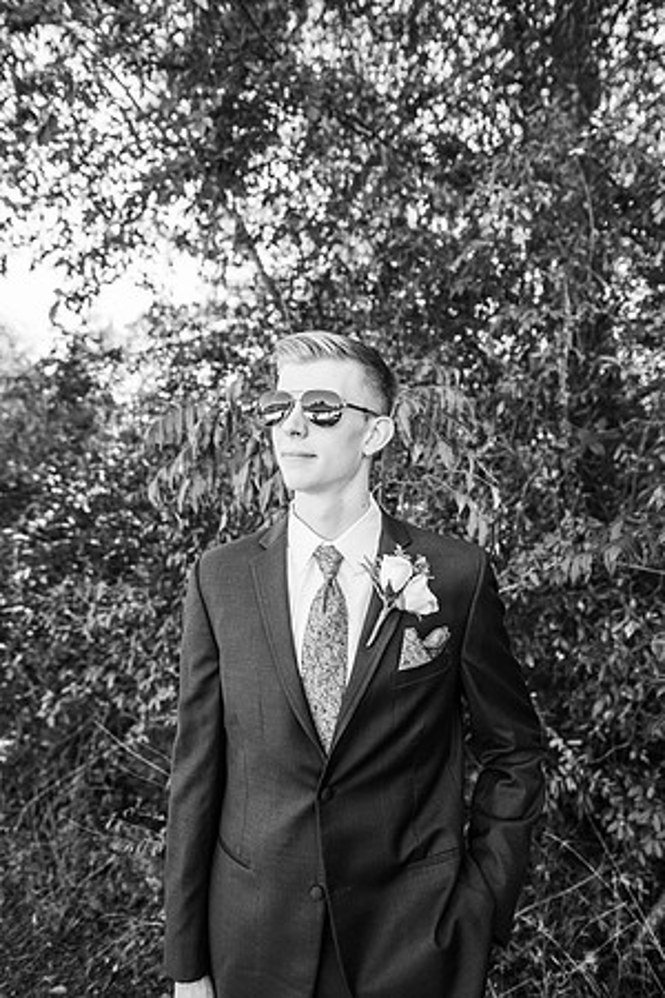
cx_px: 332
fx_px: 665
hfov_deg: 53.1
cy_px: 499
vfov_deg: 73.7
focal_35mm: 24
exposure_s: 1/400
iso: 200
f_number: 2.8
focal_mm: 24
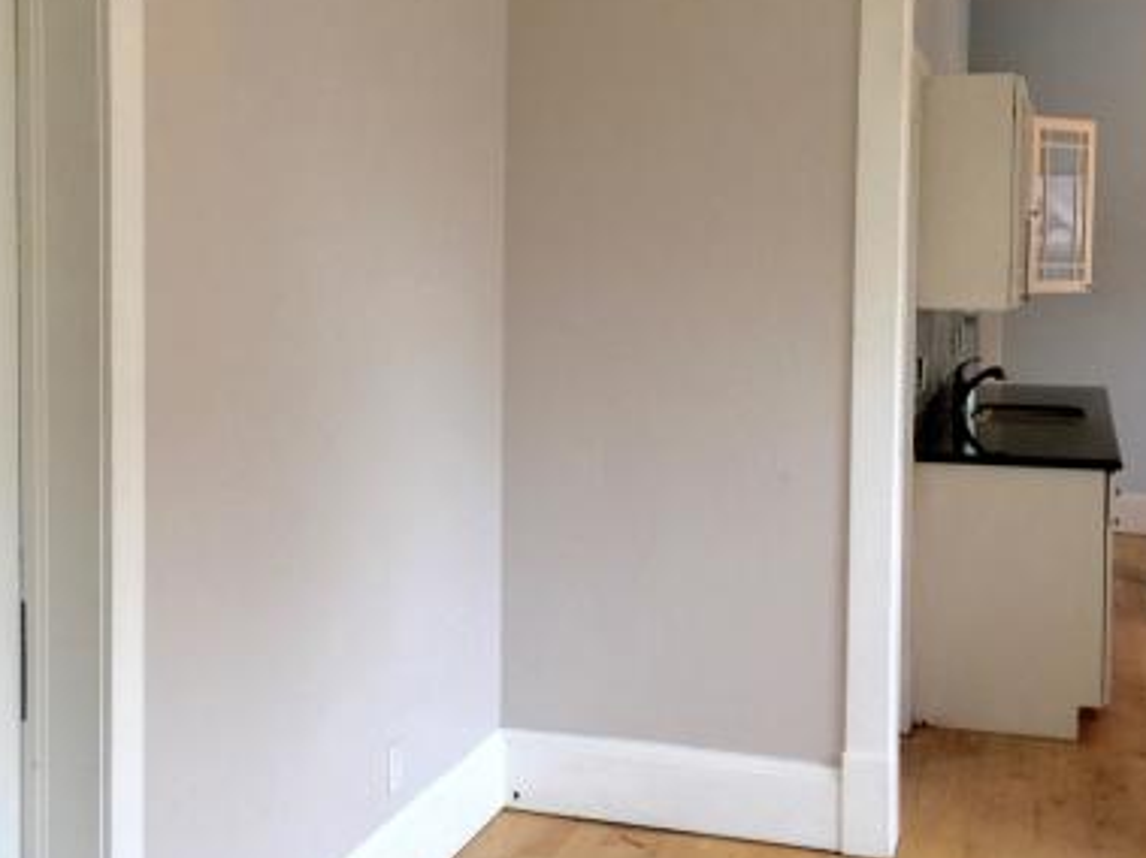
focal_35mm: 49
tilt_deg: -1.5
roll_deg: +0.3
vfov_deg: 29.5
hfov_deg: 38.9
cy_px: 317
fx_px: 1622
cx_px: 511
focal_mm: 4.15
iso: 32
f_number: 2.2
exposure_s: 1/15
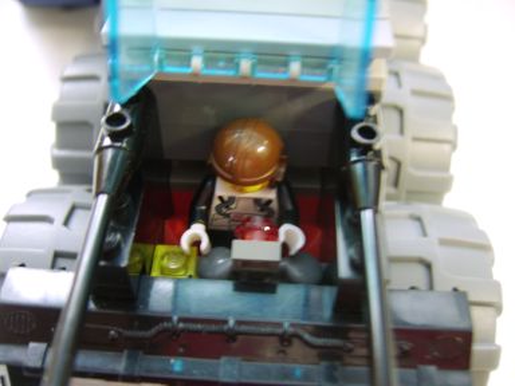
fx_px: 461
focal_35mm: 31
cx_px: 258
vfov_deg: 45.4
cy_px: 193
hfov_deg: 58.4
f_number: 2.7
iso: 71
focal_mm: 8.13
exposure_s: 1/2
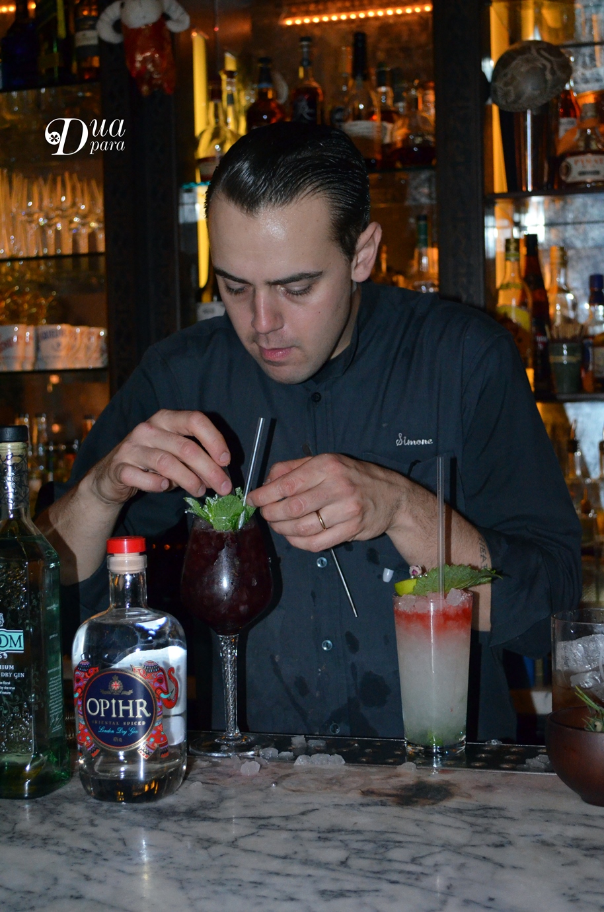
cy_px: 456
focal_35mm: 54
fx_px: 1365
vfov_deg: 36.9
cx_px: 302
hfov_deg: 24.9
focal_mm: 36
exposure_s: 1/60
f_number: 5
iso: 3200
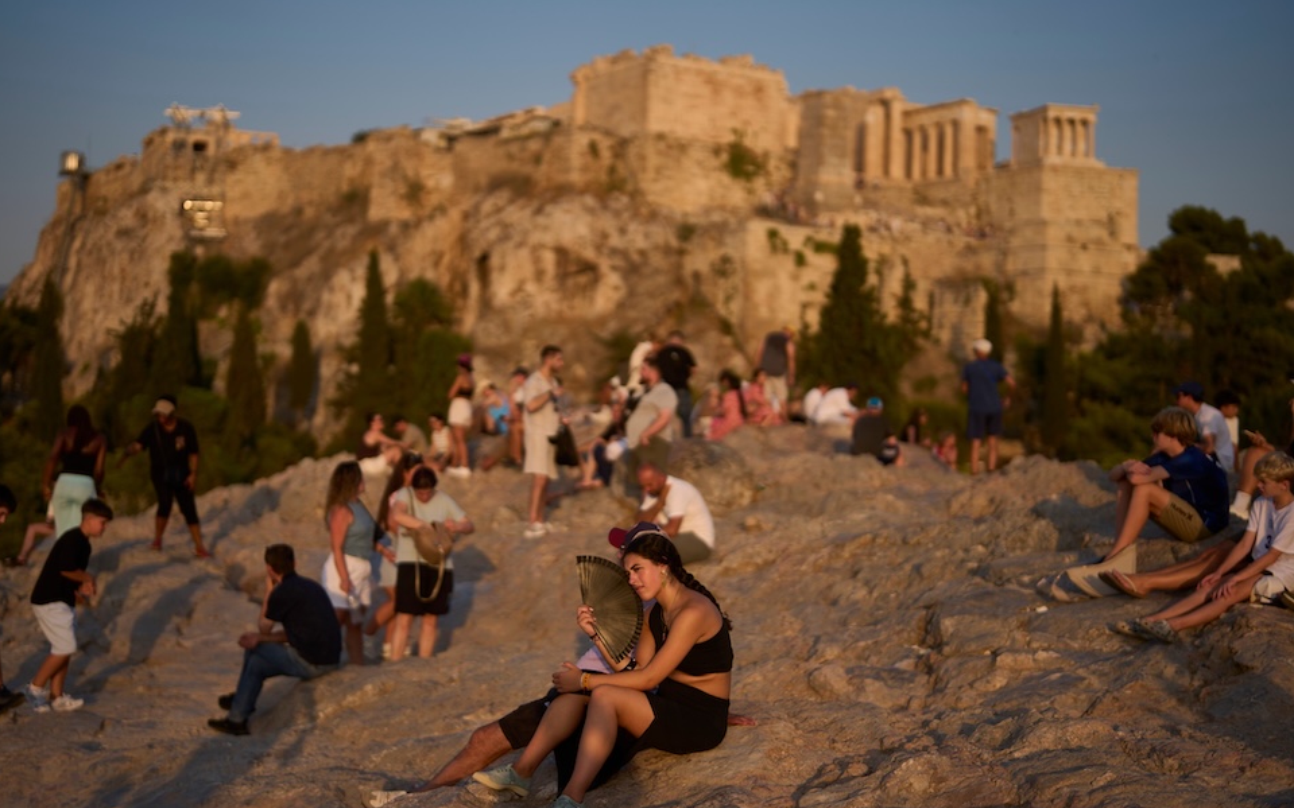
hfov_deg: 38.9
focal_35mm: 52
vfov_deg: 24.9
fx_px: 1834
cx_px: 642
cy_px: 413
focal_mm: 50
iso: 100
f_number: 1.2
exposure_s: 1/5000
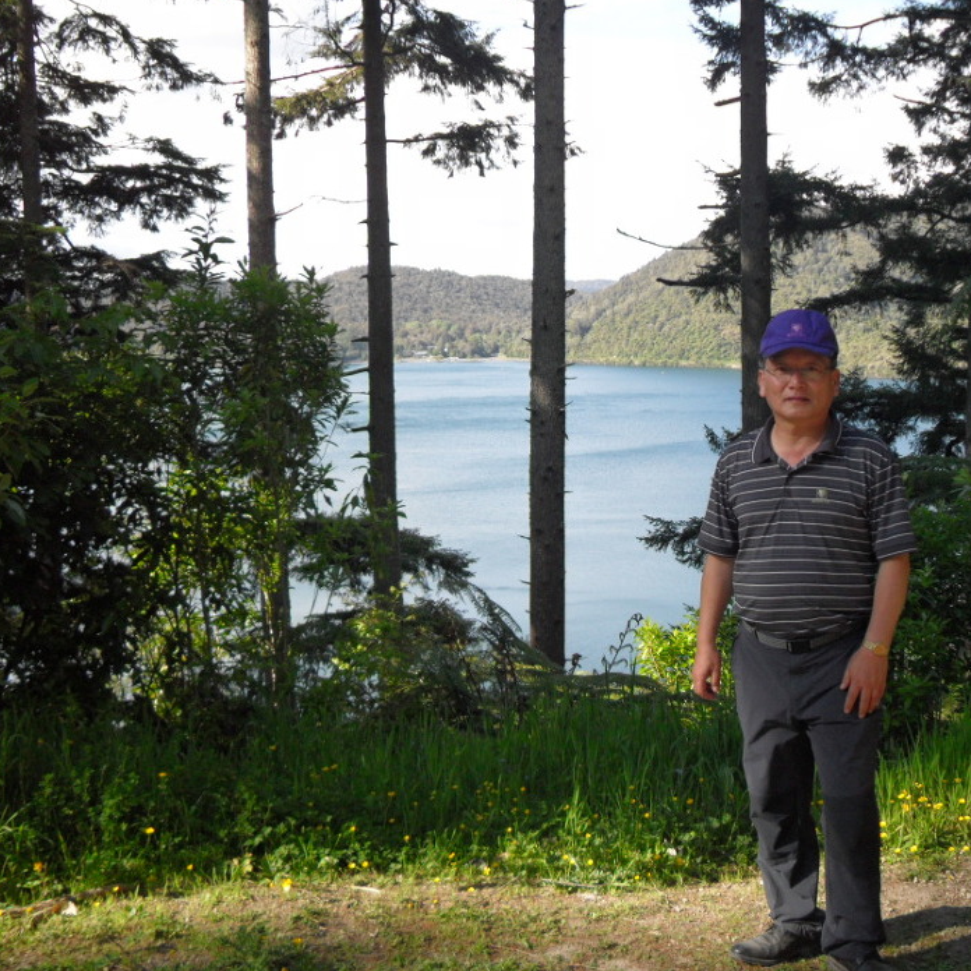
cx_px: 645
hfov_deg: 39.6
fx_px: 1333
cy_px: 488
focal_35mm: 42
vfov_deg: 40.0
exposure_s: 1/60
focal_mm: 6.2
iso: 100
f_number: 8.9
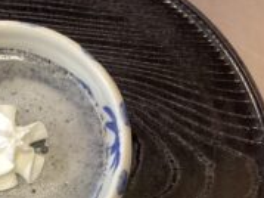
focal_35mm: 65
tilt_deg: -77.6
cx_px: 26
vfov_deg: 22.3
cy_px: 154
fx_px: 495
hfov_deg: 28.7
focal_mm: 3.3
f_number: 2.4
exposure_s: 1/50
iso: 250
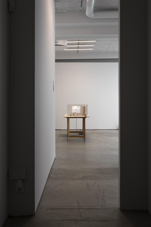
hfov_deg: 41.7
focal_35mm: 32
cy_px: 115
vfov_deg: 59.5
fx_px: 198
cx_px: 77
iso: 200
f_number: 11
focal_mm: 30.5
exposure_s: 1/1.25
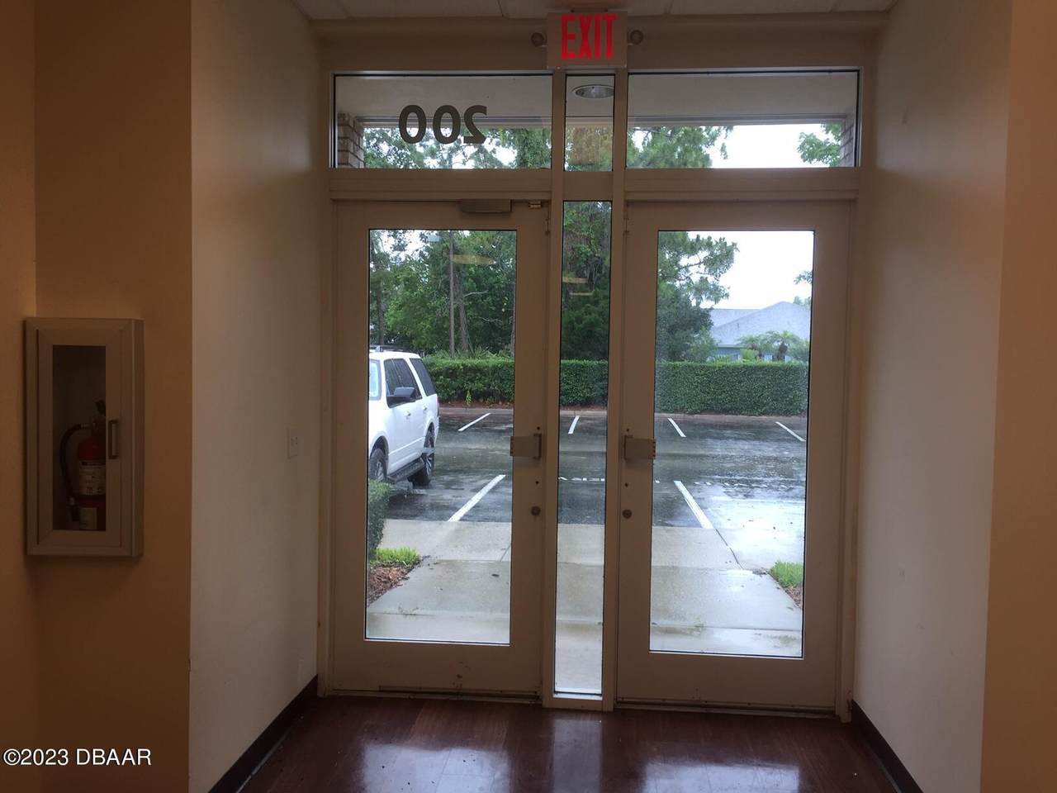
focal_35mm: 29
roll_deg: -1.9
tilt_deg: -1.6
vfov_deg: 48.2
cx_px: 528
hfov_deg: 61.7
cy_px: 396
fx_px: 886
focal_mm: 4.15
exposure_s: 1/120
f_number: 2.2
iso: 32
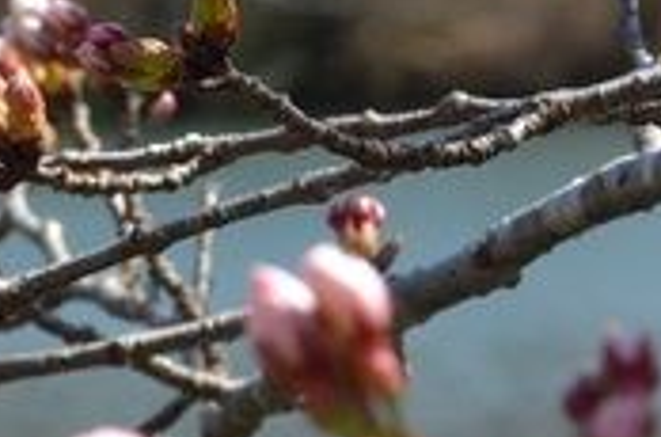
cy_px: 612
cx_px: -822
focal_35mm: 464
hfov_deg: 4.4
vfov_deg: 2.9
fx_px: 8496
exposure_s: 1/640
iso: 800
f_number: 13
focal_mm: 66
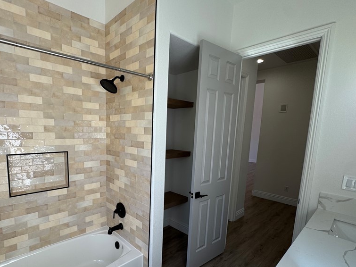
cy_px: 159
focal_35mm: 19
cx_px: 134
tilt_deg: -9.8
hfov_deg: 83.1
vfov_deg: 68.1
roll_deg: -1.3
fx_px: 195
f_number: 2.2
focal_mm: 2.22
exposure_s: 1/120
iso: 50
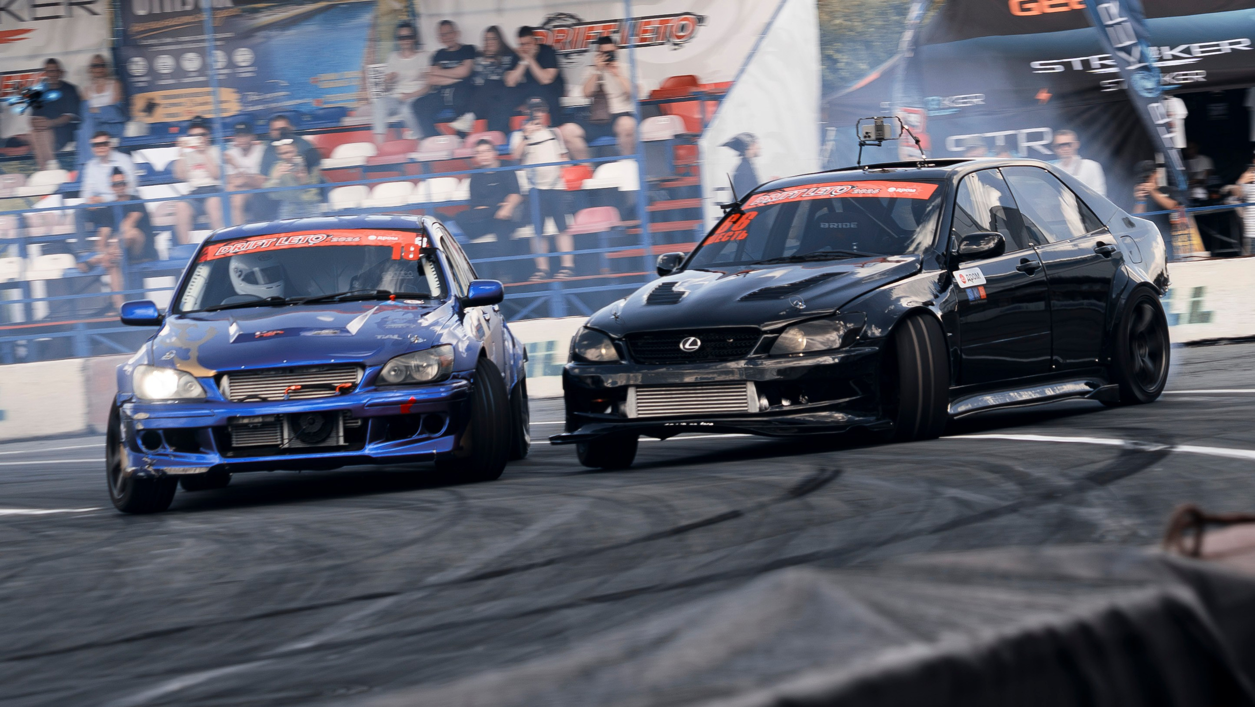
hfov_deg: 10.1
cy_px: 329
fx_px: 7125
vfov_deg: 5.7
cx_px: 717
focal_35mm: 214
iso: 100
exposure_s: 1/125
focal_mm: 100
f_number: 10
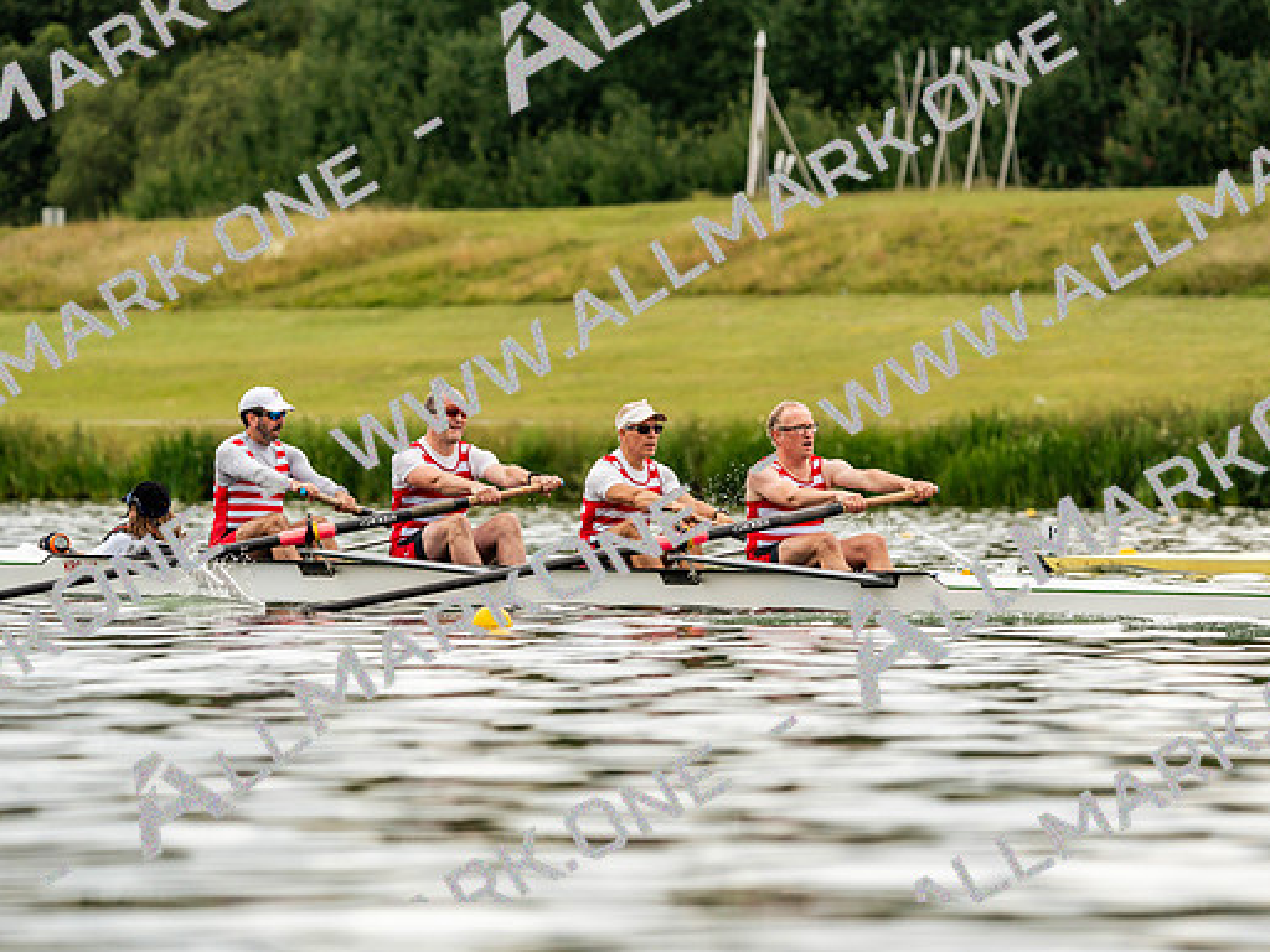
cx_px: 637
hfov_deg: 5.8
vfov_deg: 4.3
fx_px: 12584
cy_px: 477
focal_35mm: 343
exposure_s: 1/2000
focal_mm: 315
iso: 400
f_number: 6.3
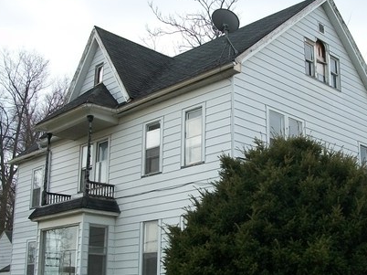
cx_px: 220
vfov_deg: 28.3
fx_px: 540
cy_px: 191
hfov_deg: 37.4
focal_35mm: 51
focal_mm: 5.7
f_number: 2.9
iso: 80
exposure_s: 1/500
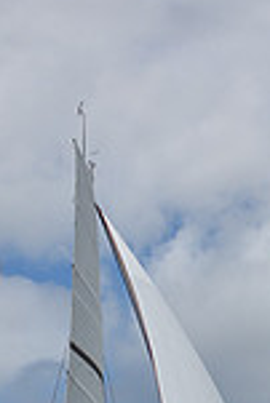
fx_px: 3008
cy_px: 654
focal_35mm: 268
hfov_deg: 5.1
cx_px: 143
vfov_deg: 7.5
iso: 250
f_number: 10
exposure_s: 1/1000
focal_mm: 70
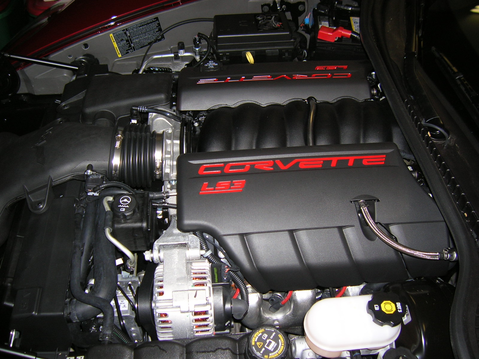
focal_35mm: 34
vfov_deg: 41.8
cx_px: 240
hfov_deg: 54.0
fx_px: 470
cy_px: 180
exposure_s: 1/60.1
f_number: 2.9
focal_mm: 5.7
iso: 52
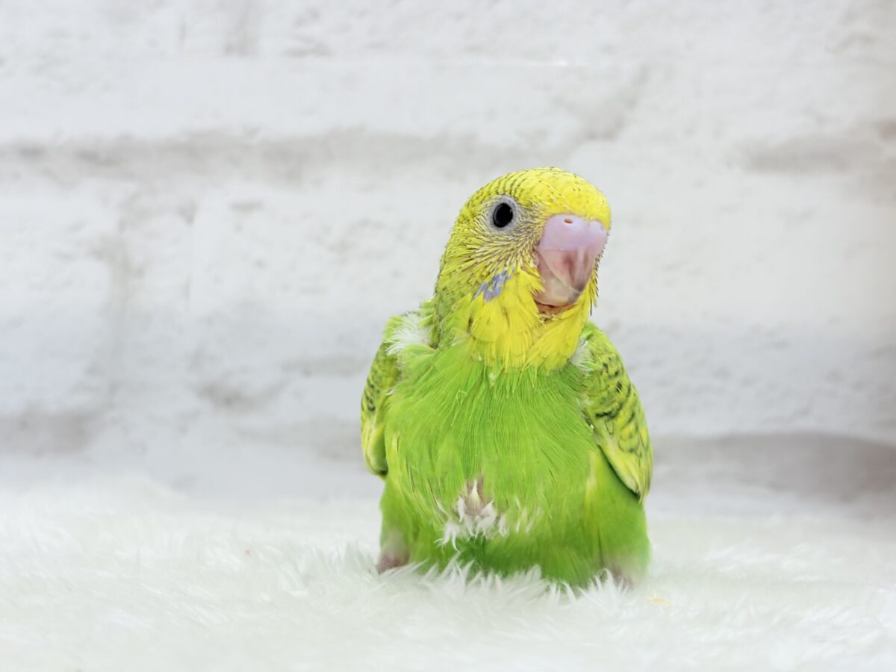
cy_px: 336
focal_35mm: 52
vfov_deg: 28.0
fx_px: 1346
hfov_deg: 36.8
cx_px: 448
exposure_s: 1/50
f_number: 1.6
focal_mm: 5.96
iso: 32
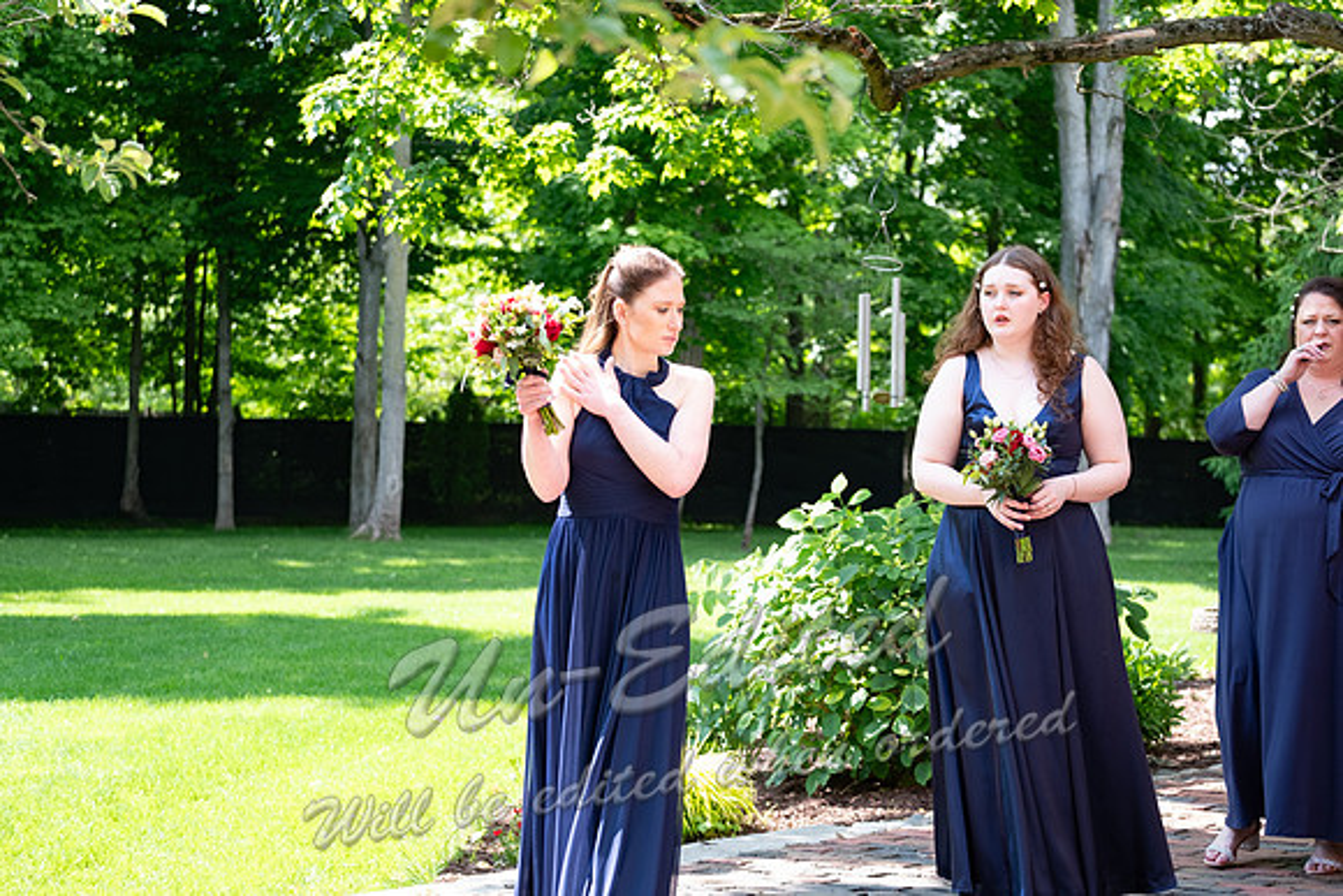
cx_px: 672
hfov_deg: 27.0
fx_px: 2798
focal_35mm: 75
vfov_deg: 18.2
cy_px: 448
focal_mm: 50
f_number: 3.2
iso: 250
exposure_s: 1/250
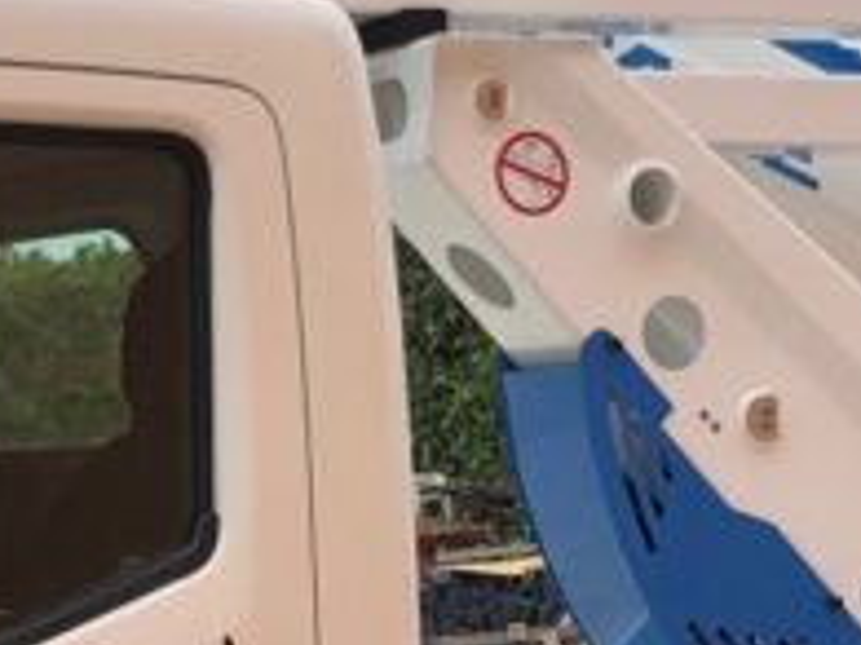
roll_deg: -0.8
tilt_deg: -5.1
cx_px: 592
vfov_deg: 9.9
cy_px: 766
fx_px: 3679
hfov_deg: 13.3
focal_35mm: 148
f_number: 1.8
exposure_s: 1/1171
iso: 20
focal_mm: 3.99
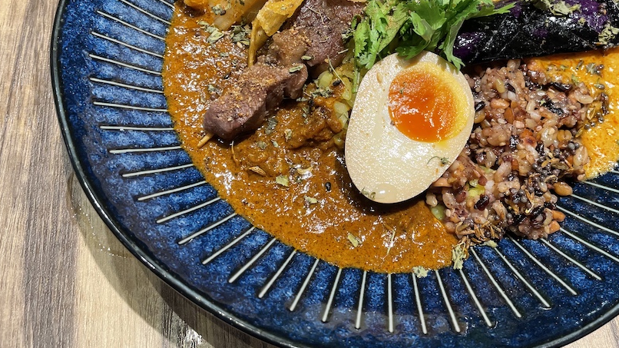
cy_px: 94
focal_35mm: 36
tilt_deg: -58.2
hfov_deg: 54.7
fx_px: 591
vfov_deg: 32.3
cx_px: 383
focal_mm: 4.2
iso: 100
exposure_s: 1/100
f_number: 1.6
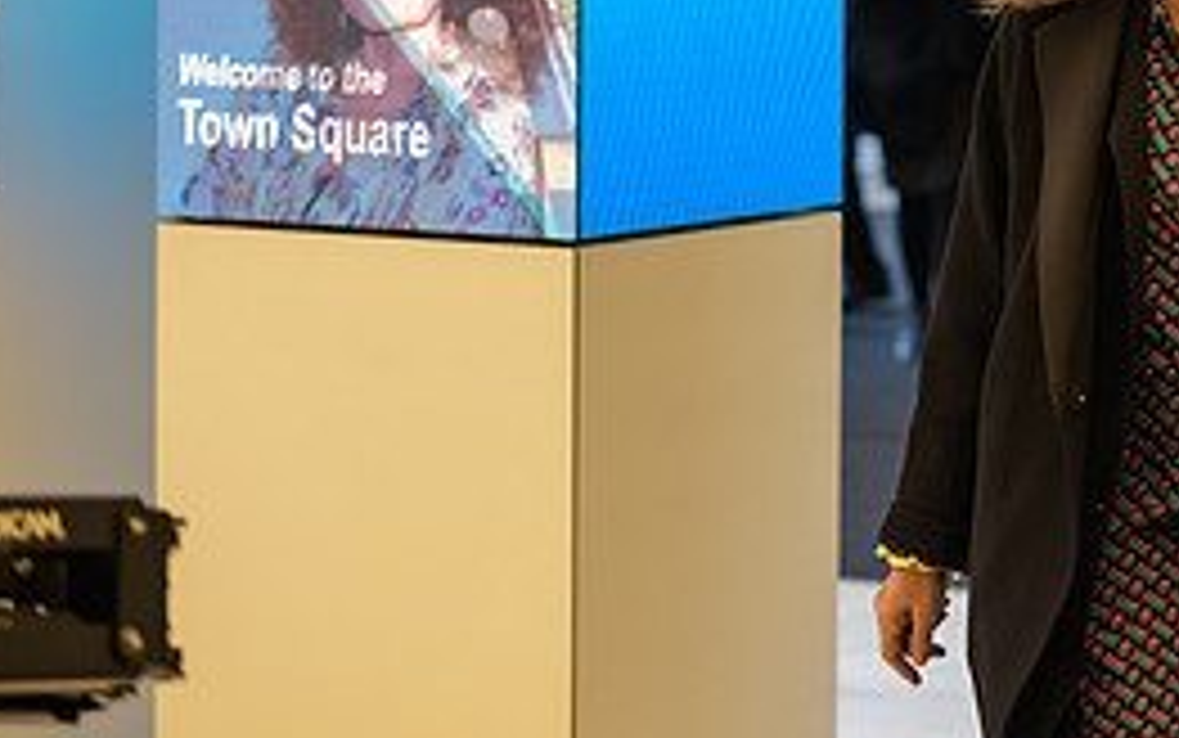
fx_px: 5079
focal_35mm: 158
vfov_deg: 8.3
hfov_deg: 13.0
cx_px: 1274
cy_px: -47
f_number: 3.2
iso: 1250
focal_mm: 70
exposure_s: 1/125
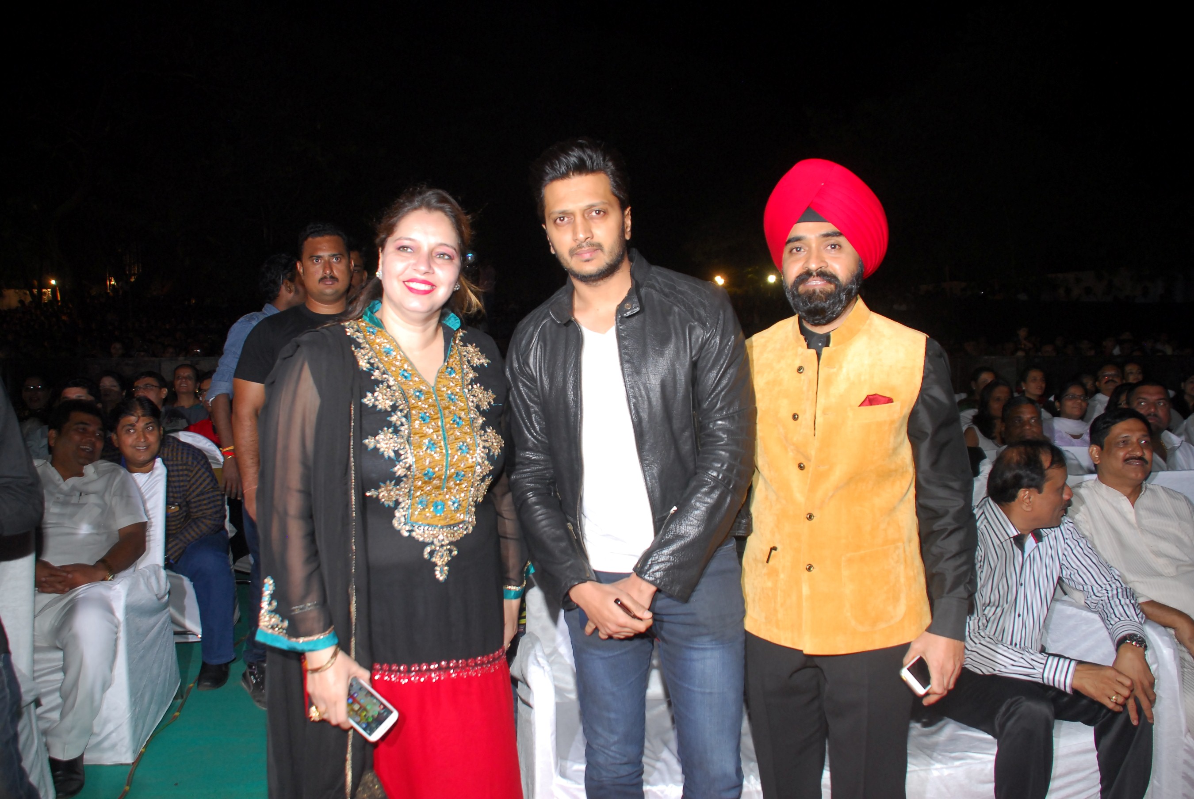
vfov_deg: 22.7
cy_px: 400
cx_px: 597
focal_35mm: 60
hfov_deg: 33.4
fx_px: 1992
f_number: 4.5
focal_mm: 40
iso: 400
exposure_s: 1/125
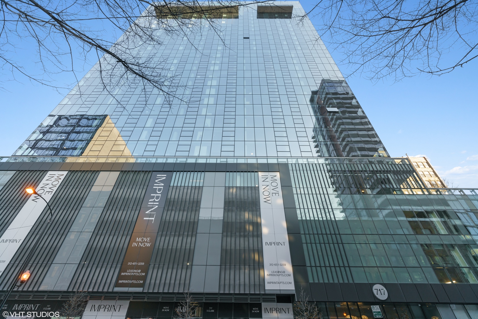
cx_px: 239
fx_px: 212
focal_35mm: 16
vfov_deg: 73.8
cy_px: 160
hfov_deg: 96.7
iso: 320
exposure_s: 1/125
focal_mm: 16
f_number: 8
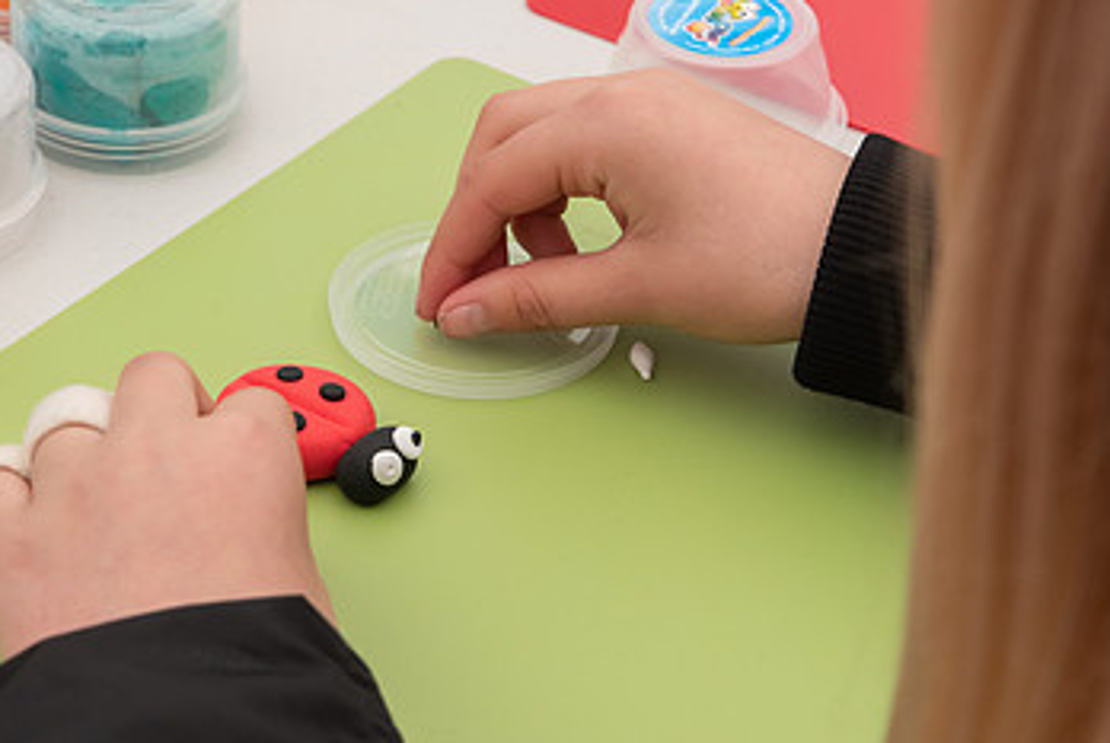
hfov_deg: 17.6
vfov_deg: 11.8
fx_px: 3581
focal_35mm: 116
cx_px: 360
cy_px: 451
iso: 450
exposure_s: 1/80
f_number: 8
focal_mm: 66
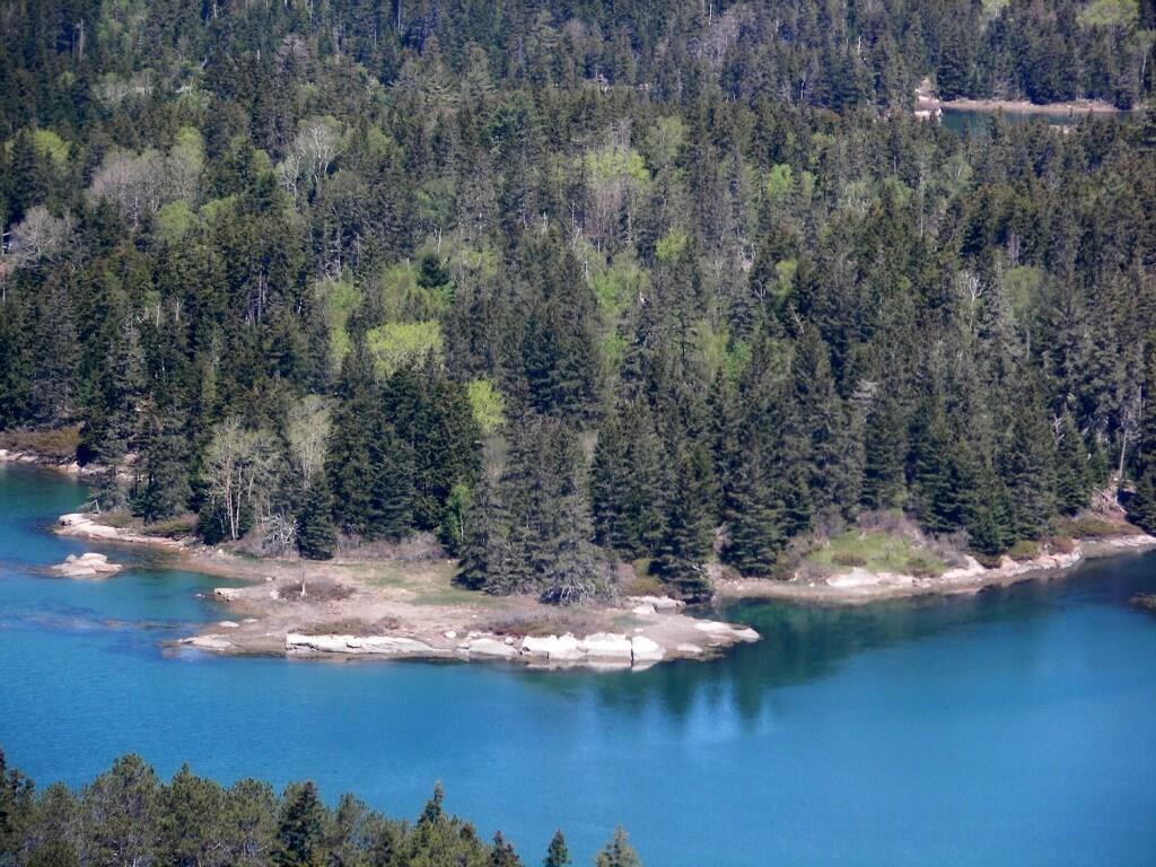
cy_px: 434
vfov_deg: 7.6
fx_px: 6545
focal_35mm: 196
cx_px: 578
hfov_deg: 10.1
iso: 50
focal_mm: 32.5
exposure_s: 1/160
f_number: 3.6
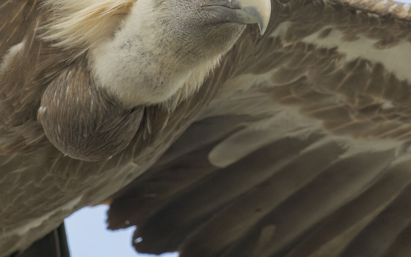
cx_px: 211
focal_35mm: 1502
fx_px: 16822
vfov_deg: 0.9
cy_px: 121
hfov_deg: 1.4
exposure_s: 1/2500
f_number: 9
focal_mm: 800
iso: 2000
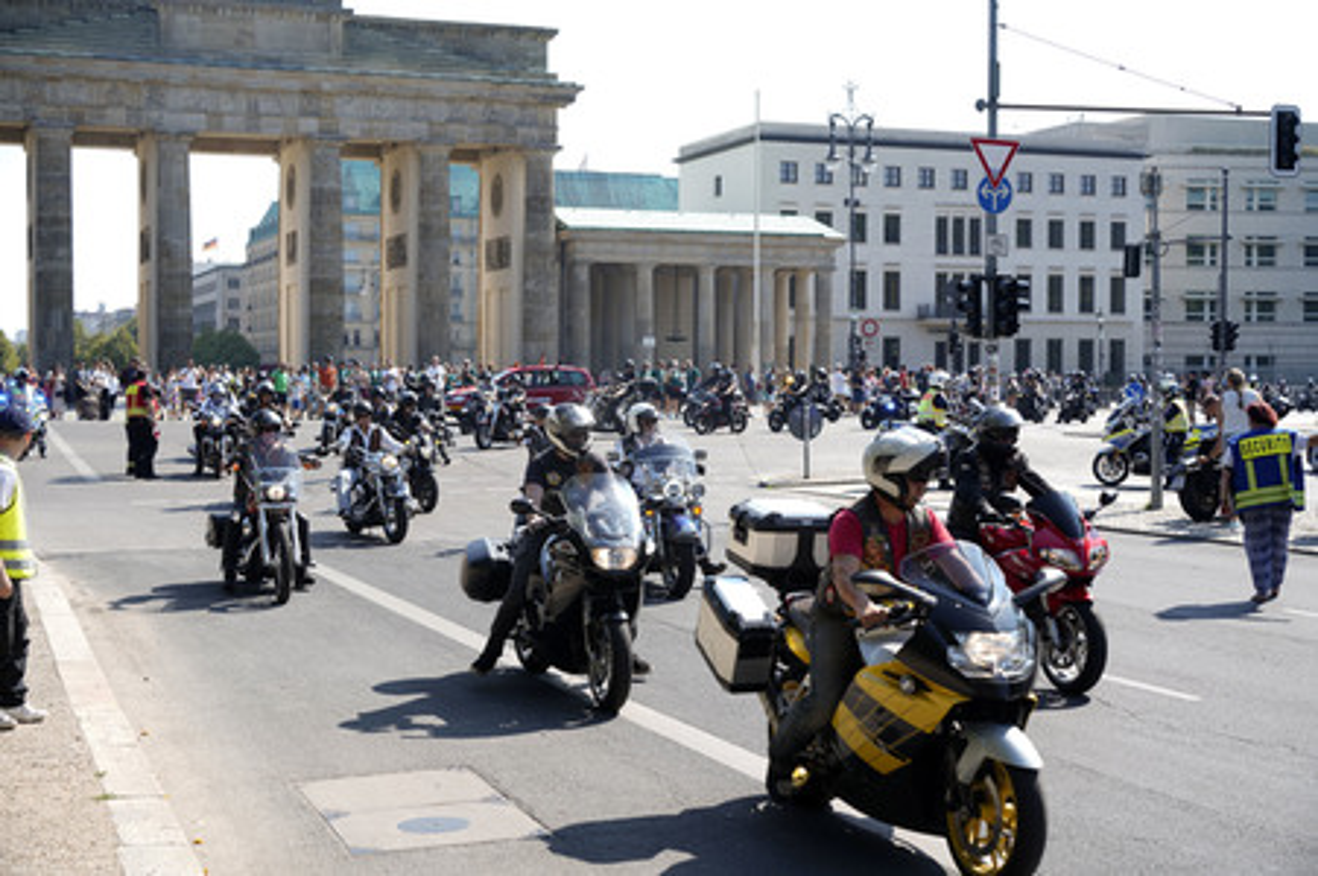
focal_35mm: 50
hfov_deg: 39.6
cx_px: 659
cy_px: 438
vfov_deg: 27.0
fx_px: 1829
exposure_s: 1/125
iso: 64
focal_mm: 50
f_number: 5.6
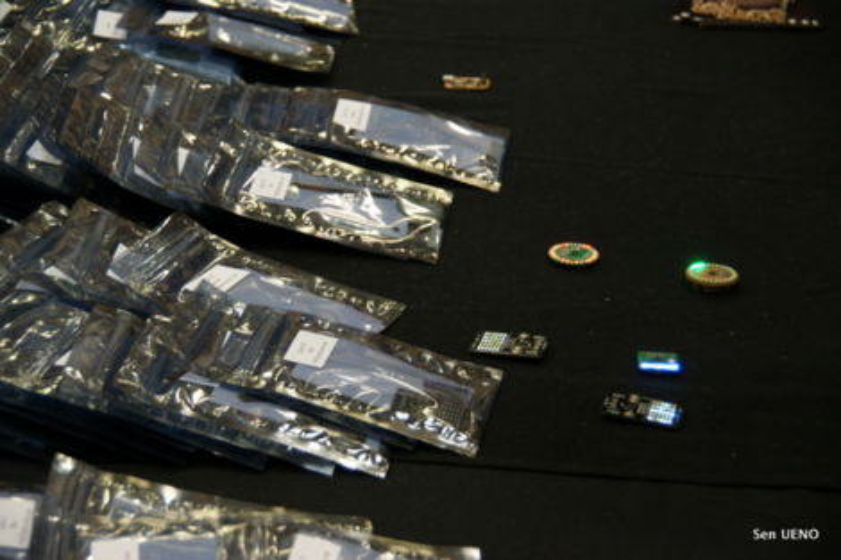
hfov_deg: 16.1
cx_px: 420
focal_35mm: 128
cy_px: 280
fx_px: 2977
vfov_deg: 10.7
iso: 400
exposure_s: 1/13
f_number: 5.6
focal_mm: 85
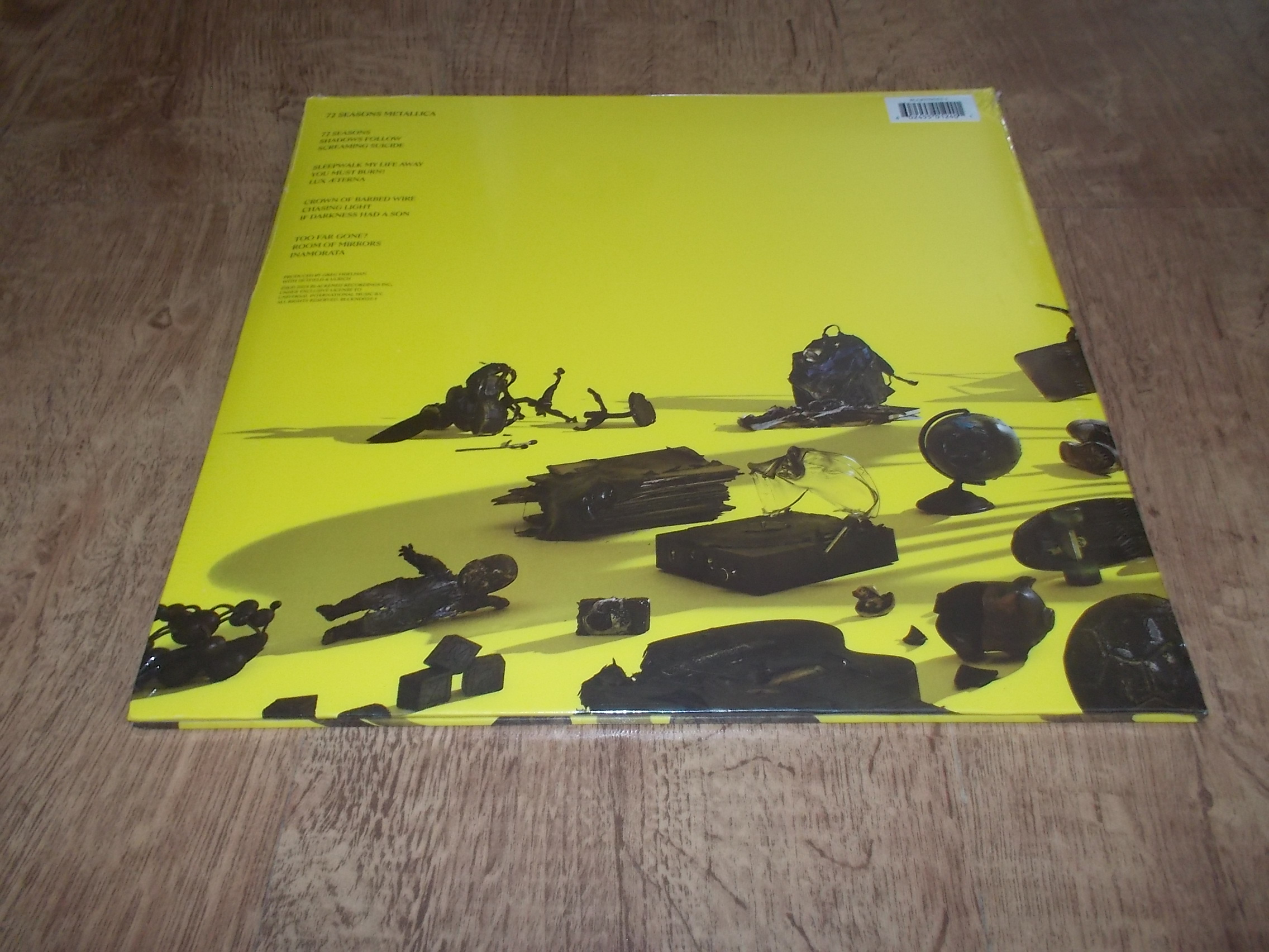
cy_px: 476
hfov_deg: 61.7
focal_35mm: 29
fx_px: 1063
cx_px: 634
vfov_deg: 48.2
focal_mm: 4.1
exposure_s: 1/30
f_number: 3.3
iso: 200
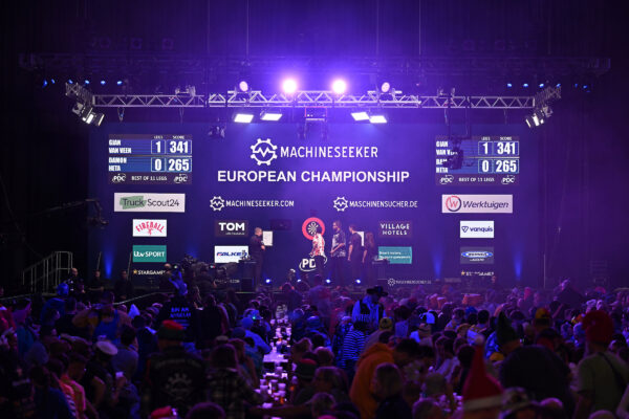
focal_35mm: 110
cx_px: 314
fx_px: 1922
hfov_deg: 18.6
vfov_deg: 12.5
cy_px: 210
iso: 1600
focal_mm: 110
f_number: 4
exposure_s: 1/400
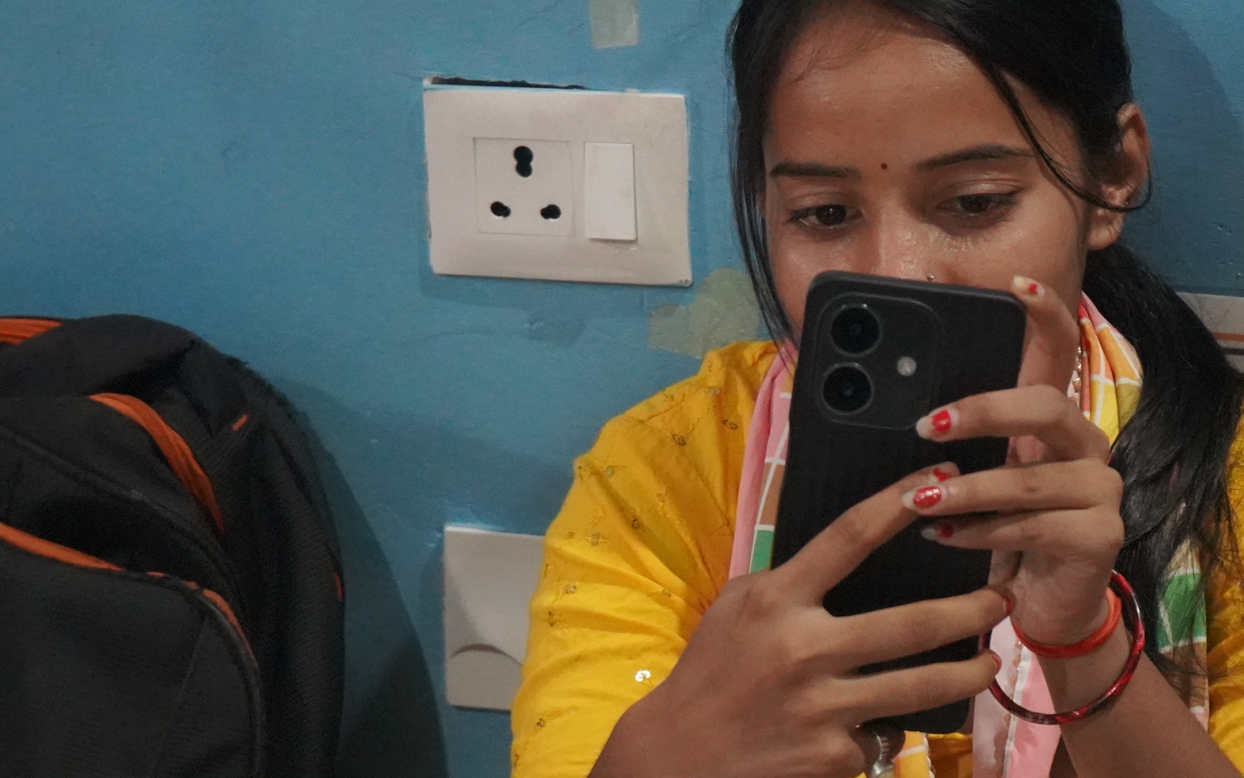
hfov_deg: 15.2
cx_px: 752
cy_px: 450
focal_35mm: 137
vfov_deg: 9.6
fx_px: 4645
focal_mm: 70
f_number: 5.6
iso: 12800
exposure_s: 1/80
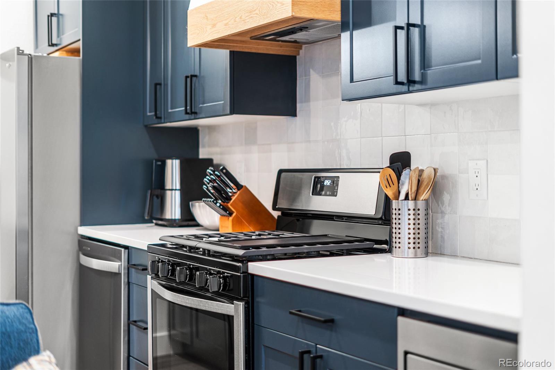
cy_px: 185
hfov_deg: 39.6
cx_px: 278
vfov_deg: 27.0
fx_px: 771
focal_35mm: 50
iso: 100
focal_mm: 50
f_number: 1.8
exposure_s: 1/10
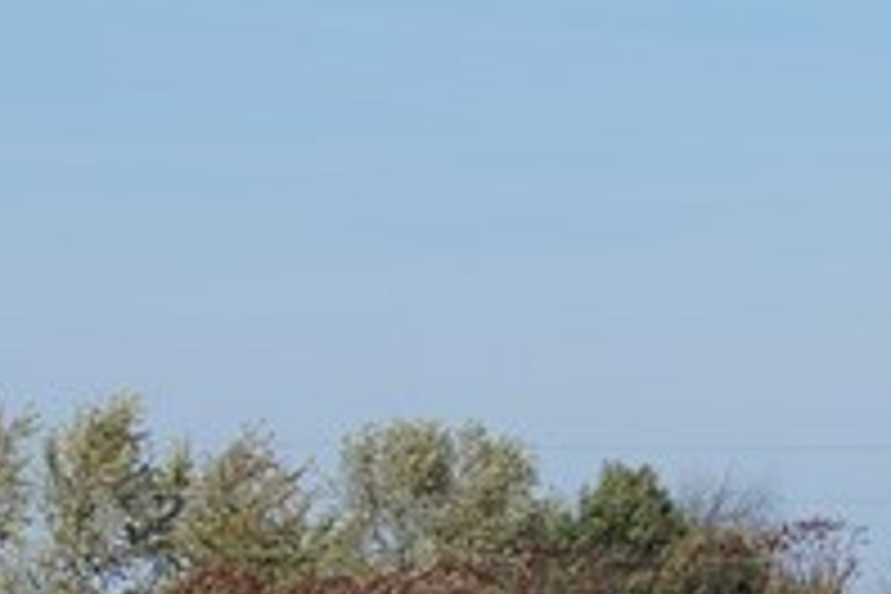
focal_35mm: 370
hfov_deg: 5.5
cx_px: 1177
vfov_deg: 3.7
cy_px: 783
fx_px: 9150
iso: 100
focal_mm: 45
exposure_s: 1/200
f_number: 13
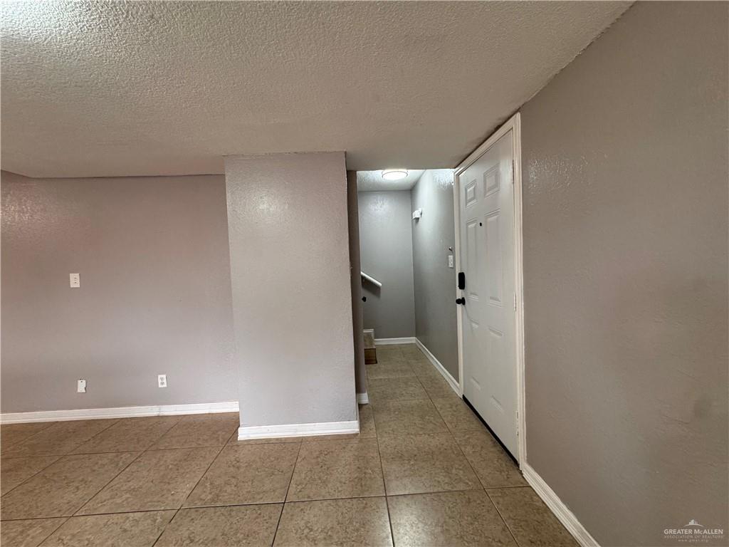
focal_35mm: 14
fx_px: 295
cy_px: 274
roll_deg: +2.2
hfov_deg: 102.1
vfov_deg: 85.7
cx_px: 364
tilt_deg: -2.0
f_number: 2.2
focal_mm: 2.22
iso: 250
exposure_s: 1/120
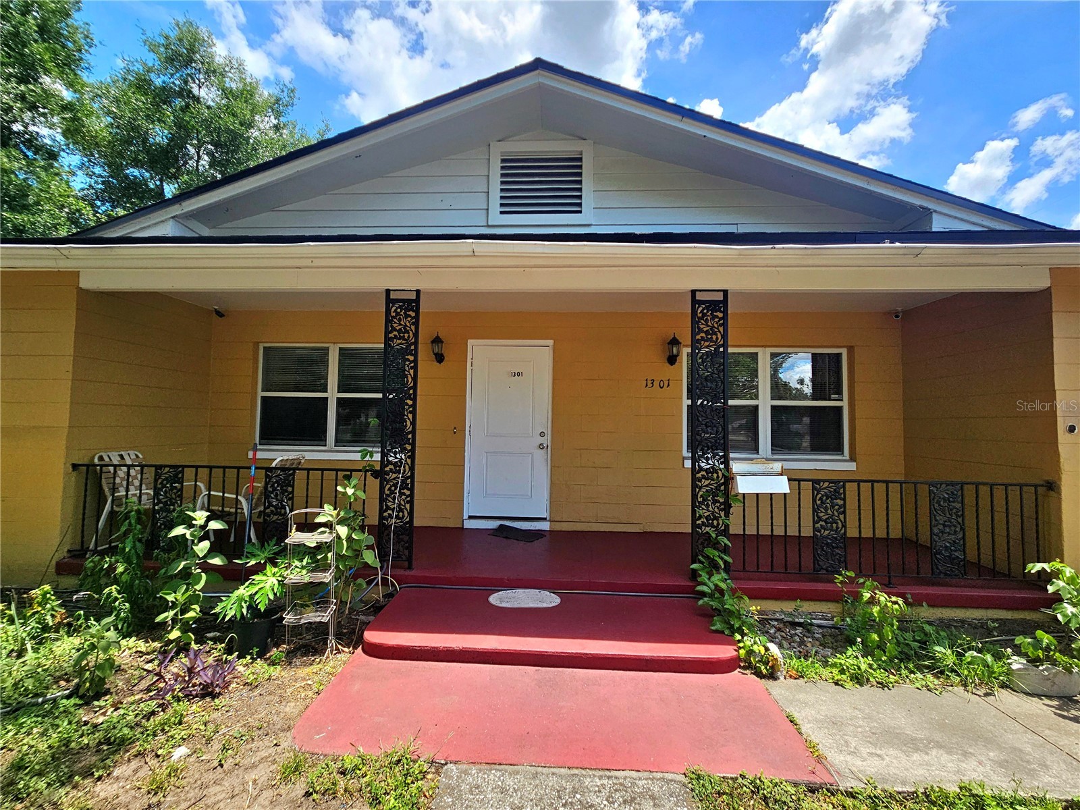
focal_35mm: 13
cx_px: 540
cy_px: 405
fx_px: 406
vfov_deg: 89.9
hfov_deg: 106.2
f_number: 2.2
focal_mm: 2.2
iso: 50
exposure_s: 1/1111
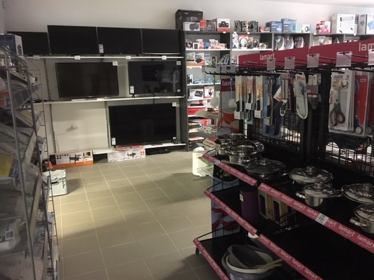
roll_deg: +2.1
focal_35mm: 29
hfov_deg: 61.7
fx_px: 313
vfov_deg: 48.2
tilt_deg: -10.4
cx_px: 187
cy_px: 140
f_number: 2.2
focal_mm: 4.15
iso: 320
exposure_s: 1/17
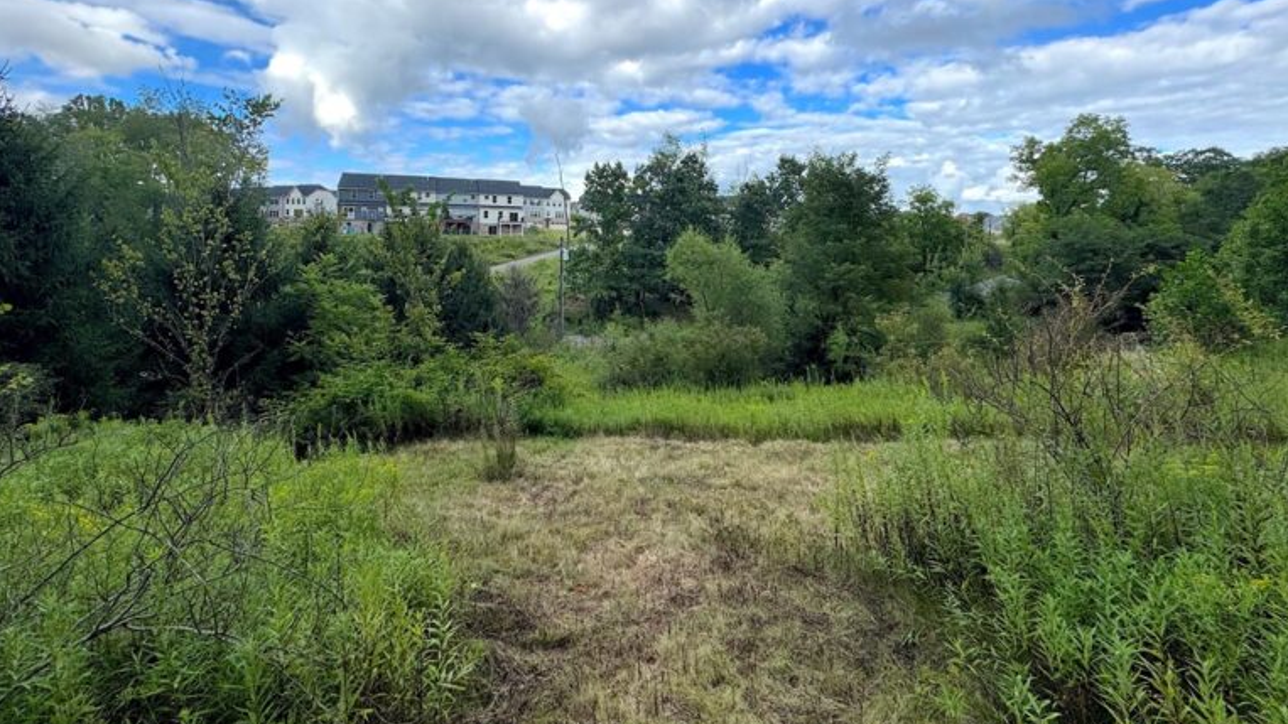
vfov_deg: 65.7
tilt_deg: -2.1
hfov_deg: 99.4
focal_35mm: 16
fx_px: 546
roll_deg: -0.7
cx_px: 645
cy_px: 255
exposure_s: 1/1094
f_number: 2.2
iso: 50
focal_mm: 2.22
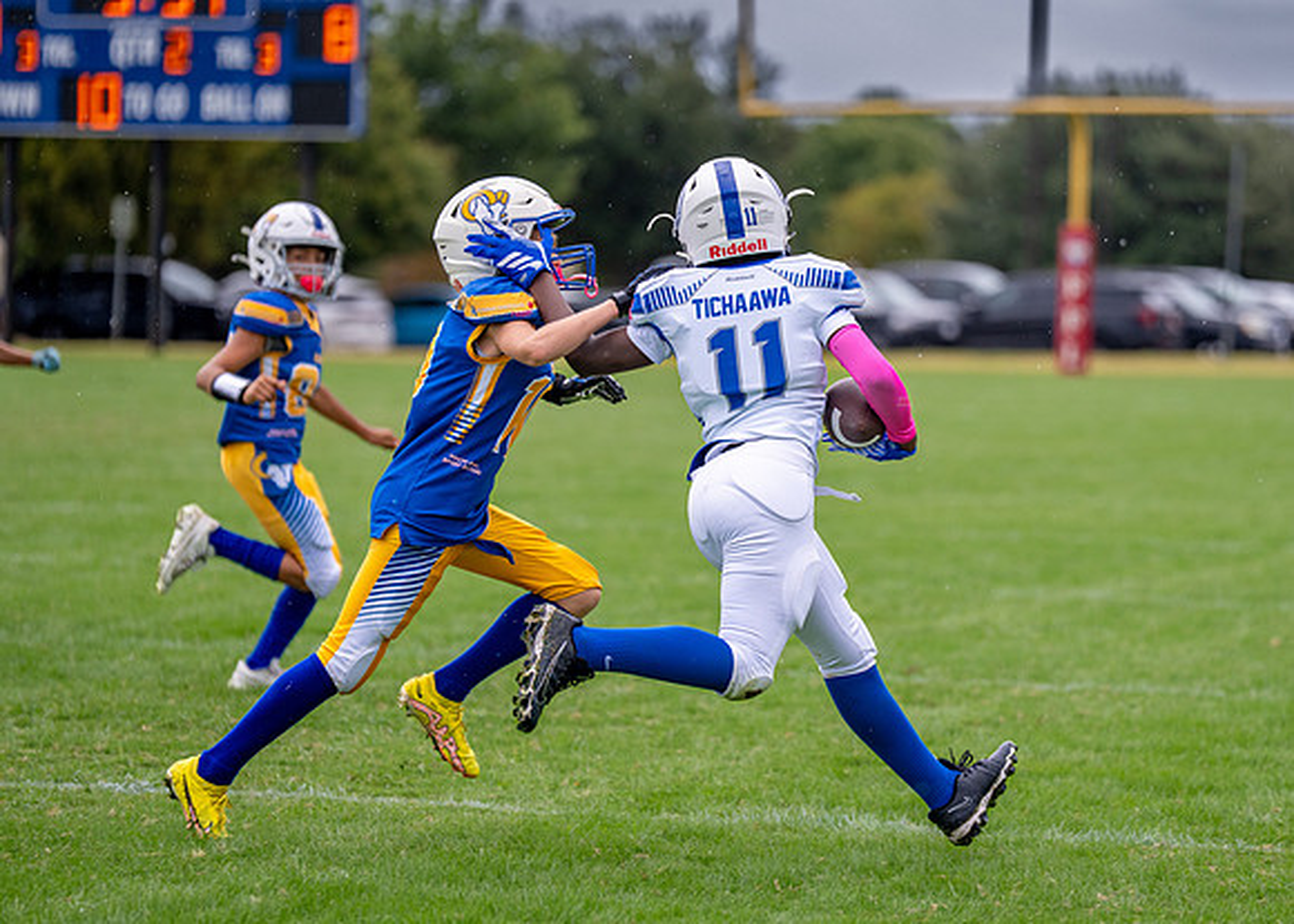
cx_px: 746
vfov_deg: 8.5
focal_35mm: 170
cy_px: 438
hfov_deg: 11.8
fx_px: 6246
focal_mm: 146
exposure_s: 1/2000
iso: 250
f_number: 2.8
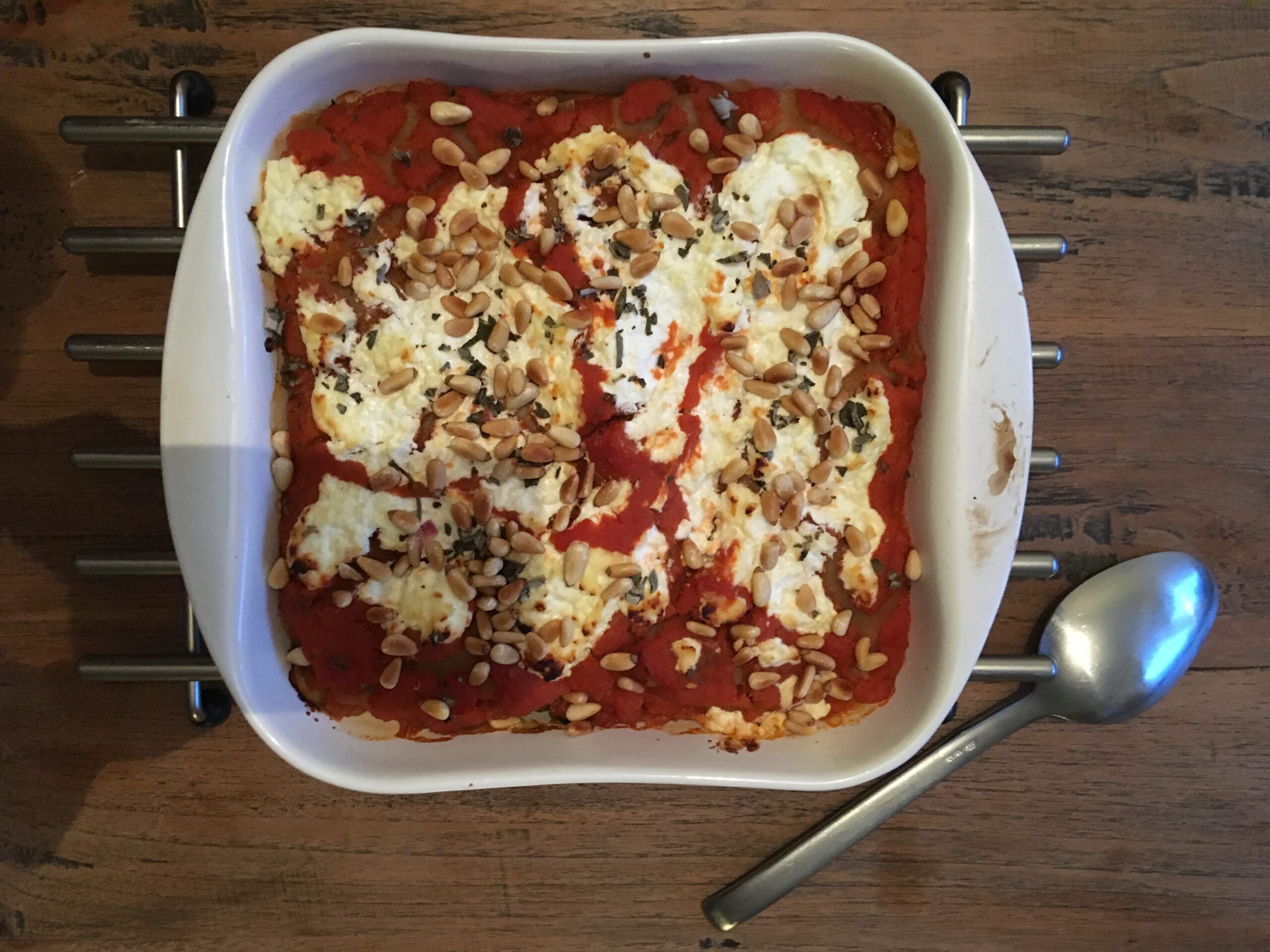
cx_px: 635
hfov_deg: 61.7
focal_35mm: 29
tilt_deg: -86.0
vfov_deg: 48.2
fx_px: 1064
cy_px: 476
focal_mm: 4.15
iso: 250
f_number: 2.2
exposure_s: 1/17
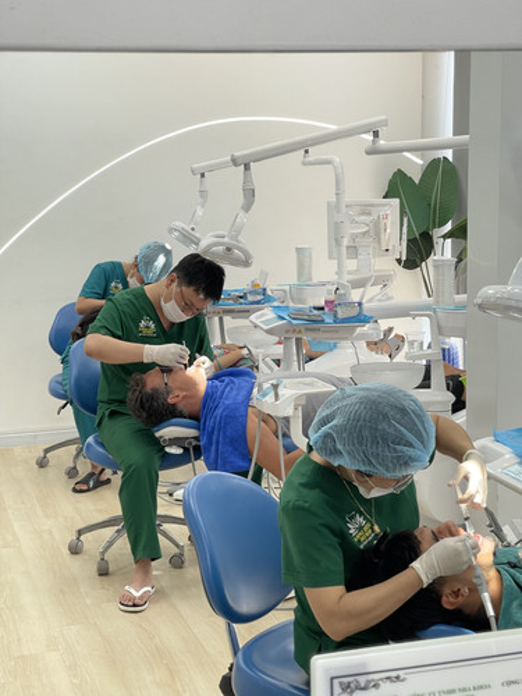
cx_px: 261
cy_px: 348
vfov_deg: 30.3
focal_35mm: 64
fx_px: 1287
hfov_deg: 22.9
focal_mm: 7.5
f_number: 2.2
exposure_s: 1/100
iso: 50
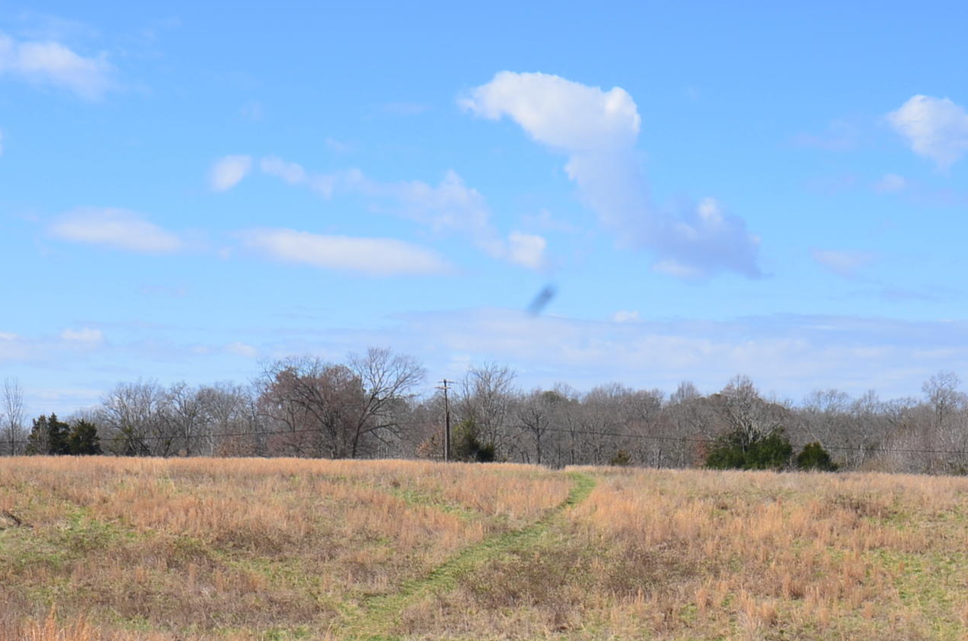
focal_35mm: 70
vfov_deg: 19.1
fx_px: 1878
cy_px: 564
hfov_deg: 28.9
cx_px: 470
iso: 125
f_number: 11
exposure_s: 1/125
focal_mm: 24
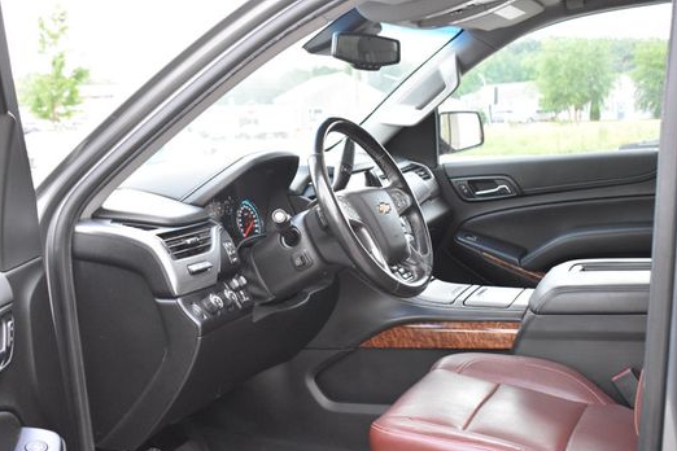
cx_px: 276
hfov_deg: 39.7
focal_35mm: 50
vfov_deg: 27.2
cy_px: 233
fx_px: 933
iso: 3200
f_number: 4
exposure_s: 1/100
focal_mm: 27
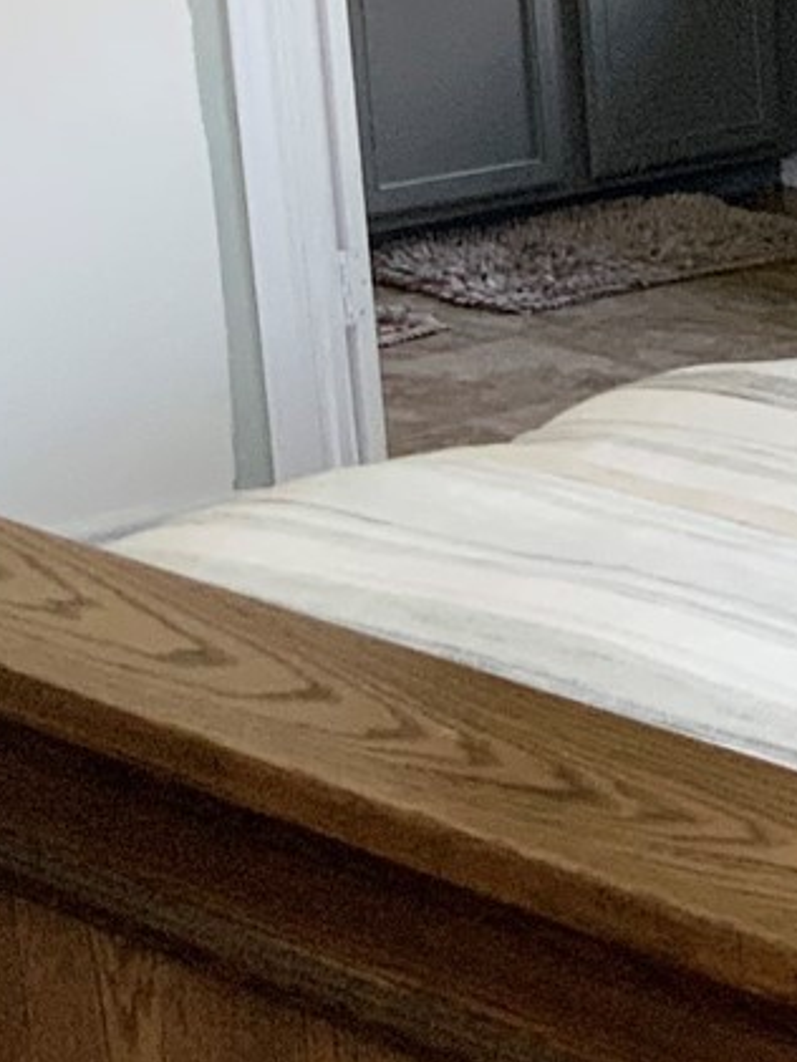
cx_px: 1904
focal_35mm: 141
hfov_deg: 9.4
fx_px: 4326
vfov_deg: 14.0
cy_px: 378
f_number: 1.8
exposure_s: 1/60
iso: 64
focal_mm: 3
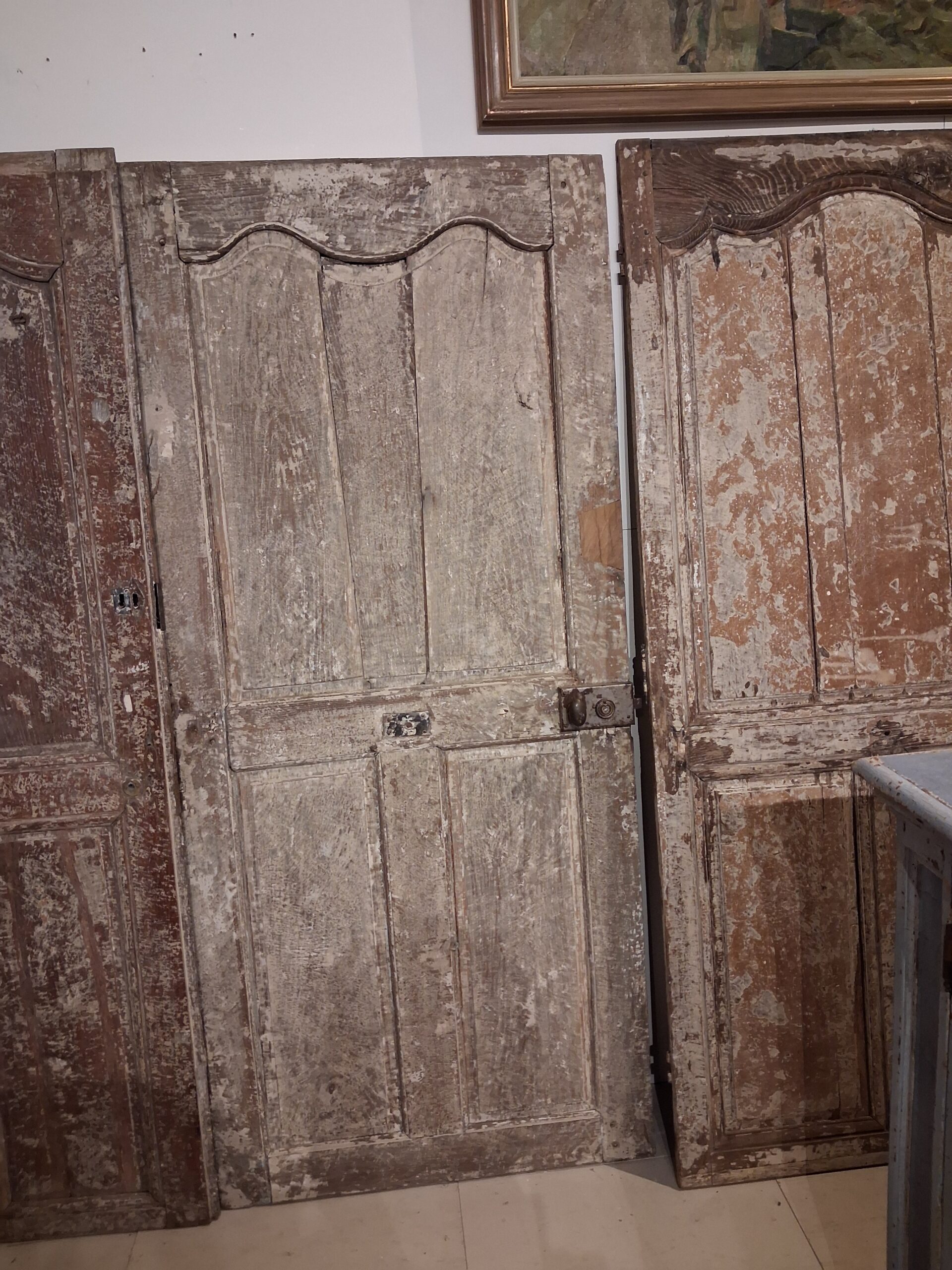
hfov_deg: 51.4
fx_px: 990
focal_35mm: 27
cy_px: 635
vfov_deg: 65.3
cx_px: 476
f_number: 1.8
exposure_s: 1/25
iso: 500
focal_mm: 4
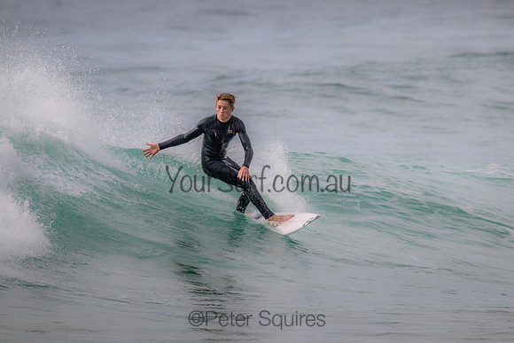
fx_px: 13650
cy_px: 138
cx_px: 307
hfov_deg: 2.2
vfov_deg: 1.4
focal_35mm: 956
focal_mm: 800
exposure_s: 1/2000
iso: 1600
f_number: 11
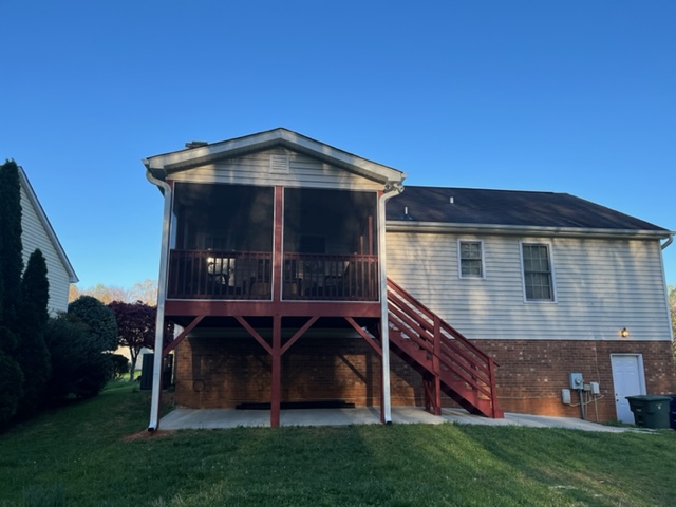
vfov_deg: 53.1
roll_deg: -0.4
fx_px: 508
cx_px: 338
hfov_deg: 67.3
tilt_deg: +11.0
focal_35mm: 26
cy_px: 254
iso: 50
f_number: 1.6
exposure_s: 1/1151
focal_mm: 5.1
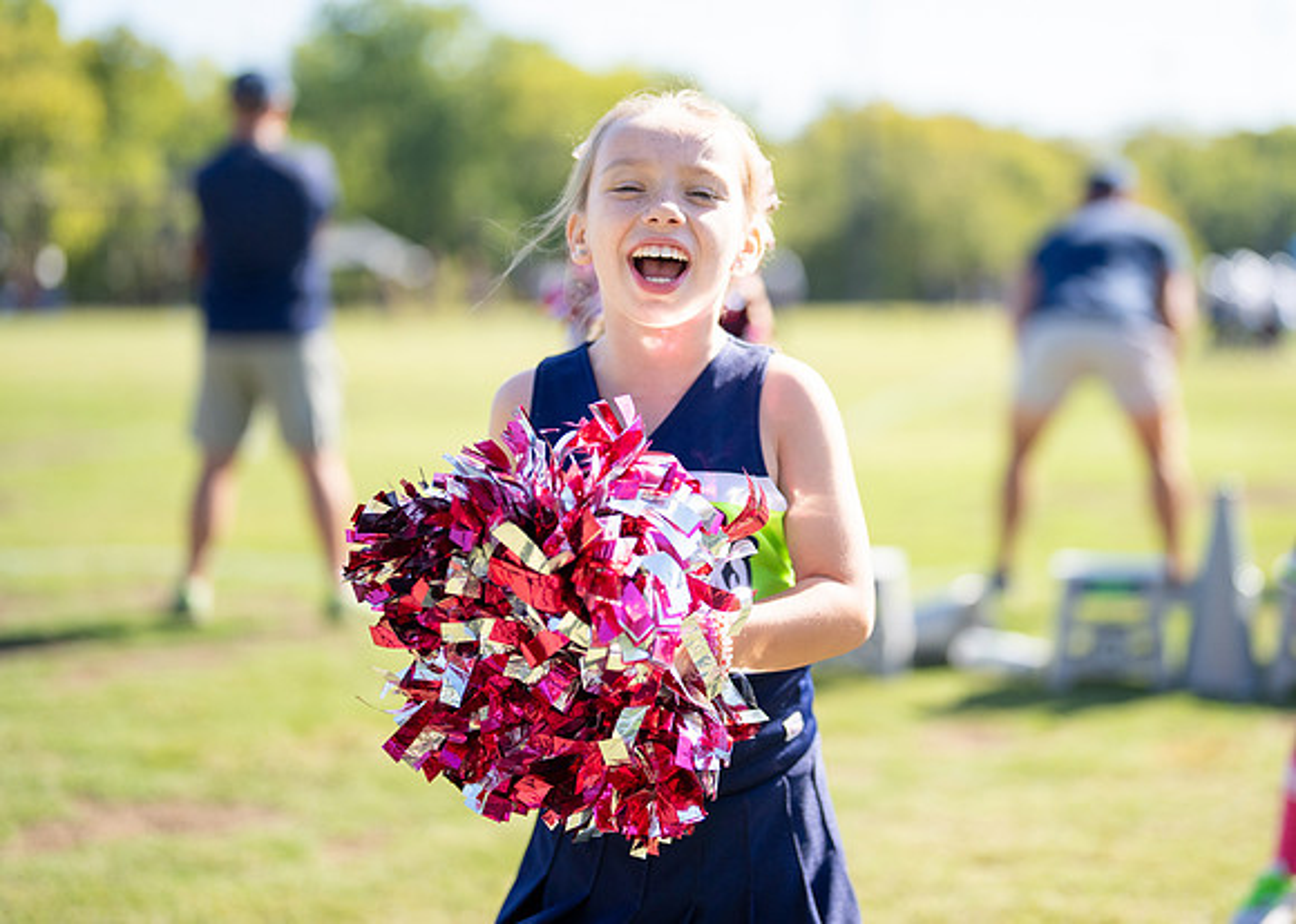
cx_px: 766
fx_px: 2426
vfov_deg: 21.6
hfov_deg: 29.8
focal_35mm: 66
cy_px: 382
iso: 250
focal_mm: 50
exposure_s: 1/10000
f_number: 1.2
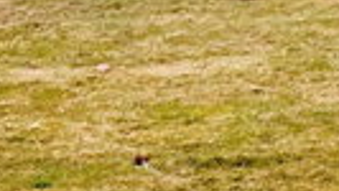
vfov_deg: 6.7
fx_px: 1529
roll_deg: +0.8
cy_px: -285
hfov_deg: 10.8
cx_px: 800
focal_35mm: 170
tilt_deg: +1.6
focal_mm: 4.25
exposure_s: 1/121
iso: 64
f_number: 1.8
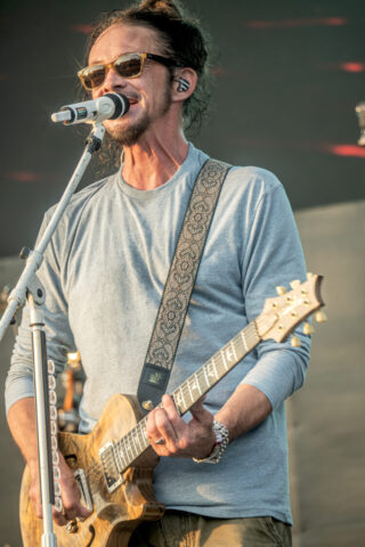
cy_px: 274
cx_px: 182
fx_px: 6083
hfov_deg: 3.4
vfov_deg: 5.2
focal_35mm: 400
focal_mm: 400
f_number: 8
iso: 400
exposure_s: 1/80
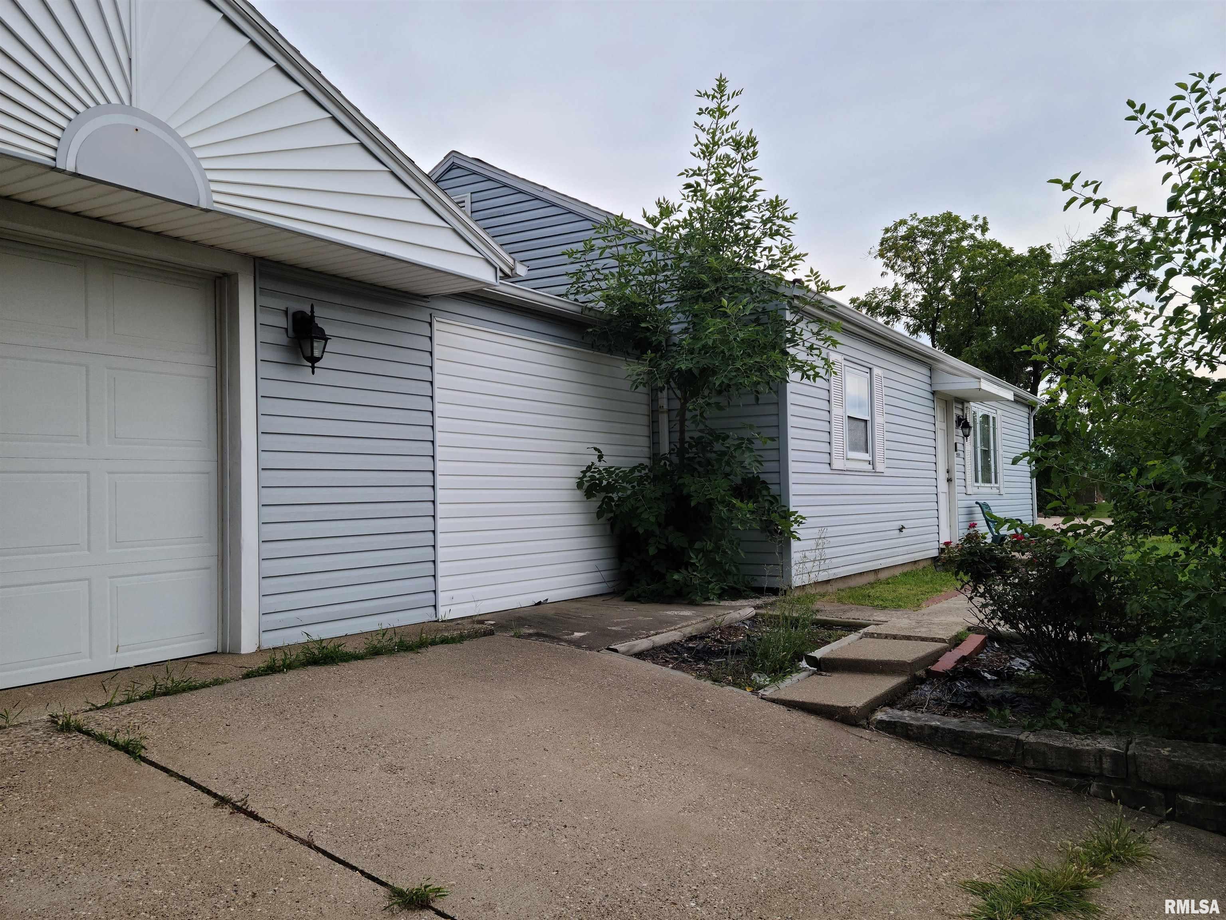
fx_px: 992
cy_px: 460
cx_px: 613
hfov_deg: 63.4
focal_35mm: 28
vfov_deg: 49.8
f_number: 2
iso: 25
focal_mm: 5.9
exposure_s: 1/237
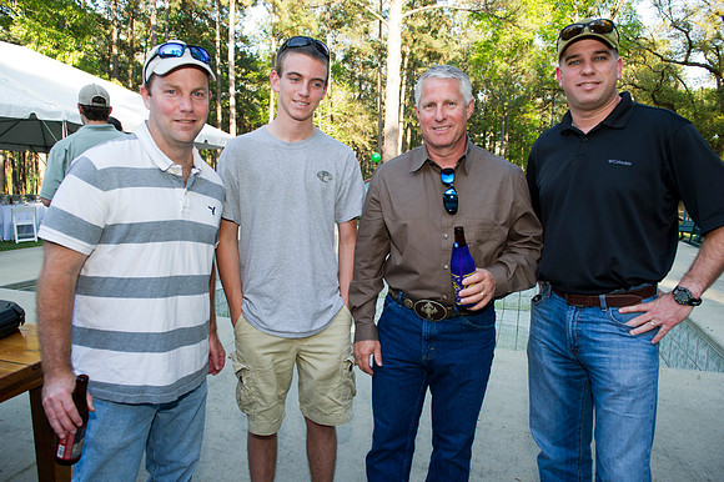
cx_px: 362
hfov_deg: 69.4
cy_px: 241
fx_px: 523
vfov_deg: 49.5
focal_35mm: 26
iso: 400
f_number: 5.6
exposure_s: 1/160
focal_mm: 26
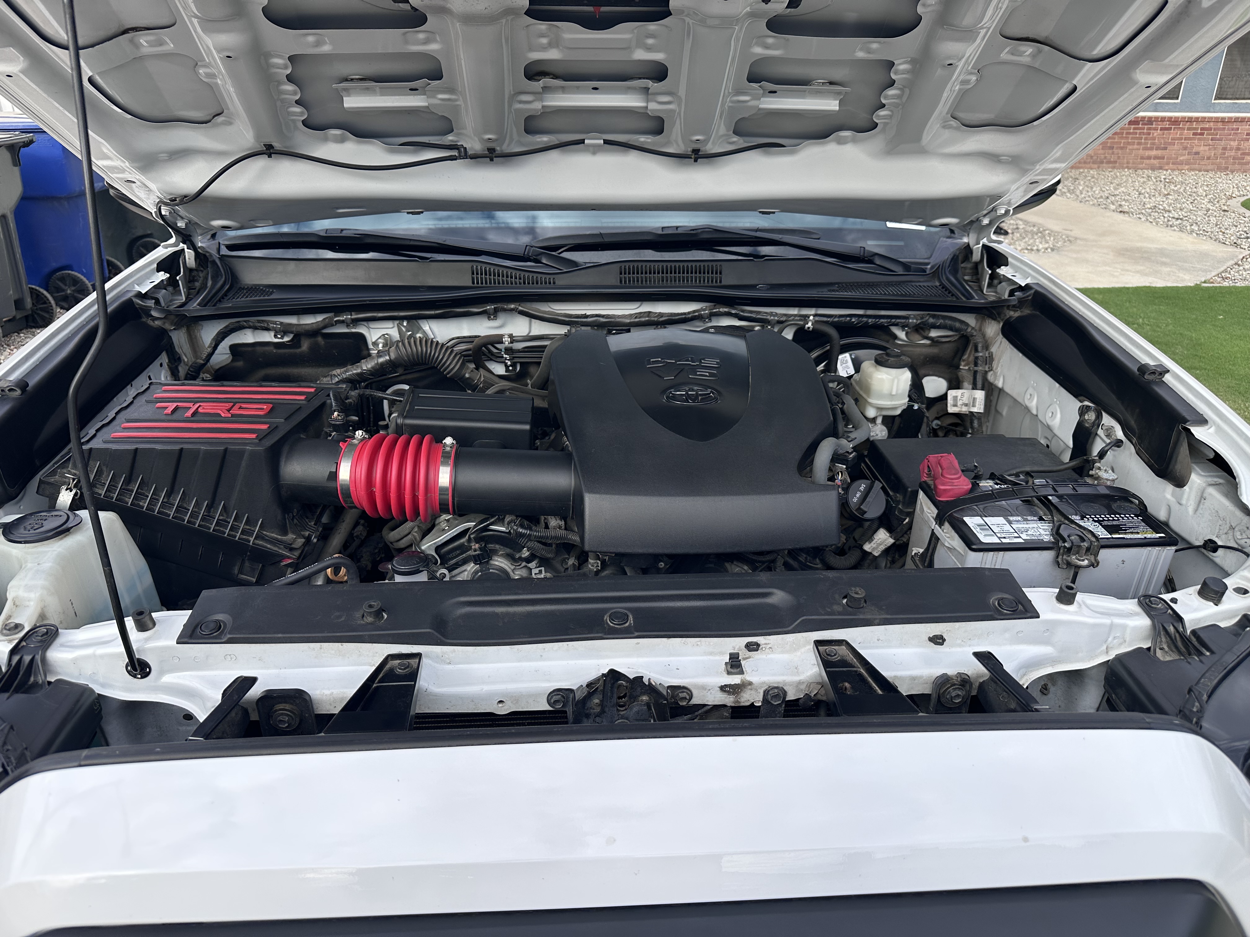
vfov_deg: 56.8
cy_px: 468
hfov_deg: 71.6
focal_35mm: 24
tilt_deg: -23.3
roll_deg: -0.7
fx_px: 867
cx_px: 625
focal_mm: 6.86
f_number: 1.78
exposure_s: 1/1453
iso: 80
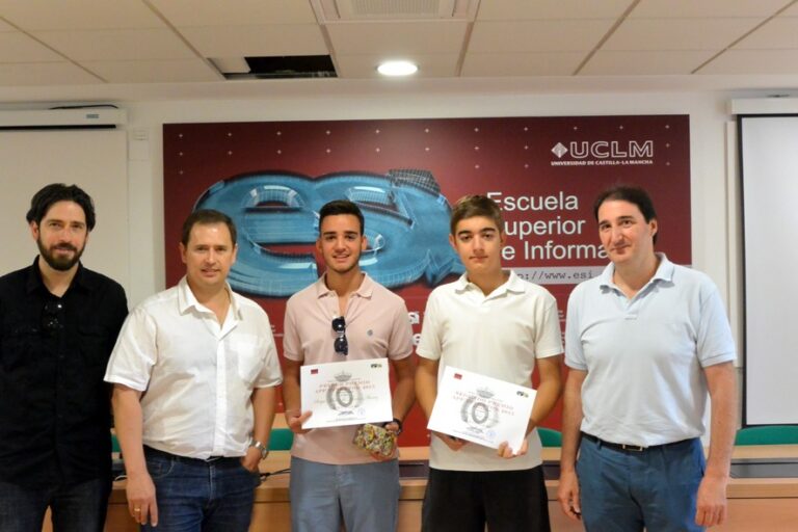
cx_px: 399
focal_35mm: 45
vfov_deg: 29.9
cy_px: 266
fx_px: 997
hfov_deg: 43.6
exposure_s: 1/15
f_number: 9
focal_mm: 16.9
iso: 1400
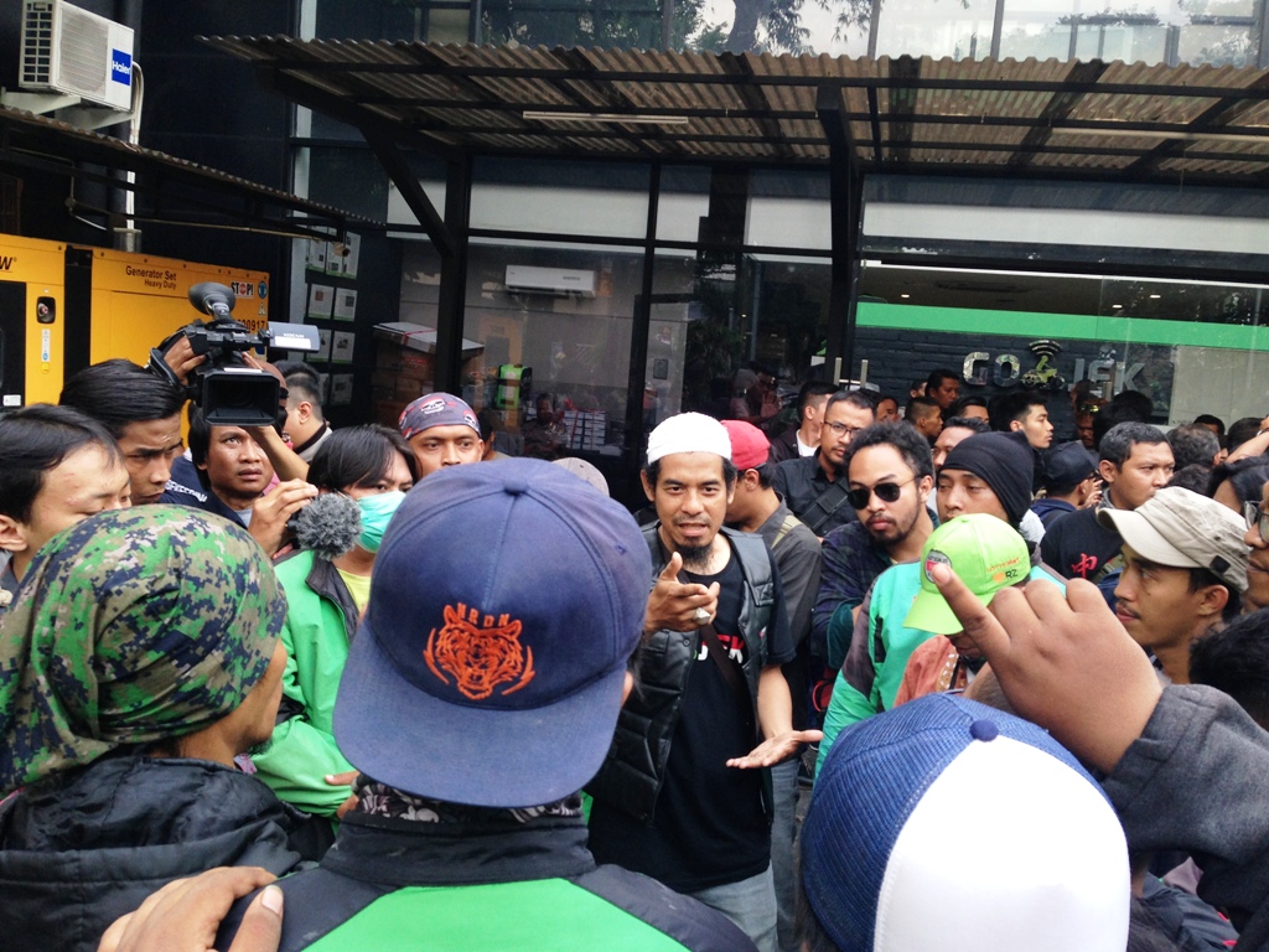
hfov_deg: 55.4
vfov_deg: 42.9
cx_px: 634
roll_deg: -4.0
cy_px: 476
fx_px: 1210
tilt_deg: -5.5
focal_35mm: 33
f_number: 2.4
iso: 64
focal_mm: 4.12
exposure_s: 1/120
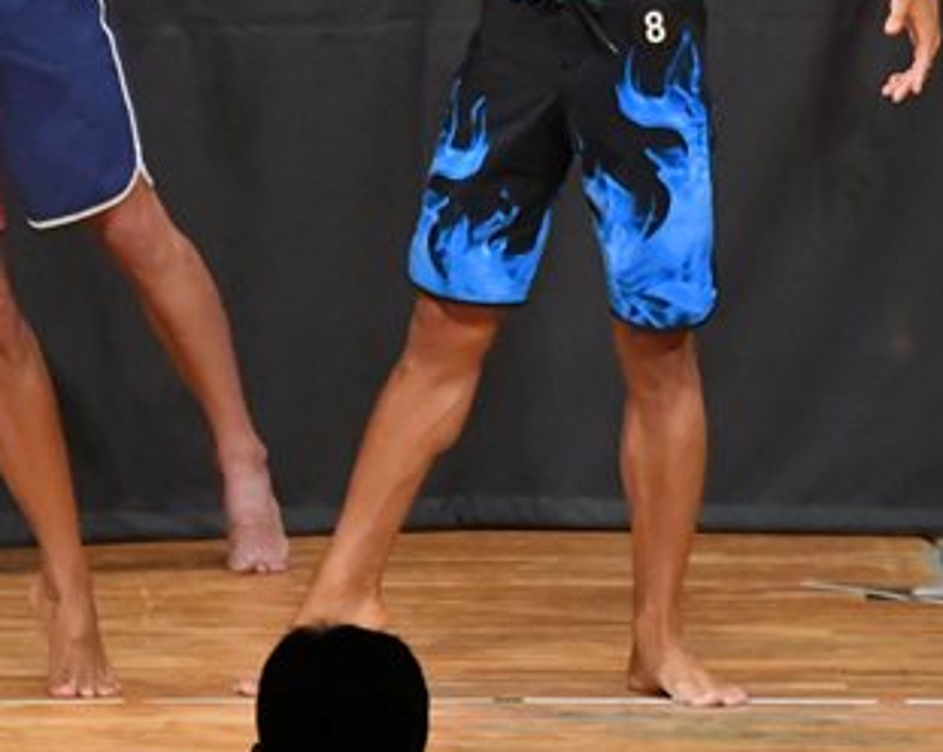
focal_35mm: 632
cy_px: 18
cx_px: 35
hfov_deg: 3.1
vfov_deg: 2.4
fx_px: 17616
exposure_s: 1/400
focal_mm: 180
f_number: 5.6
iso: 9000
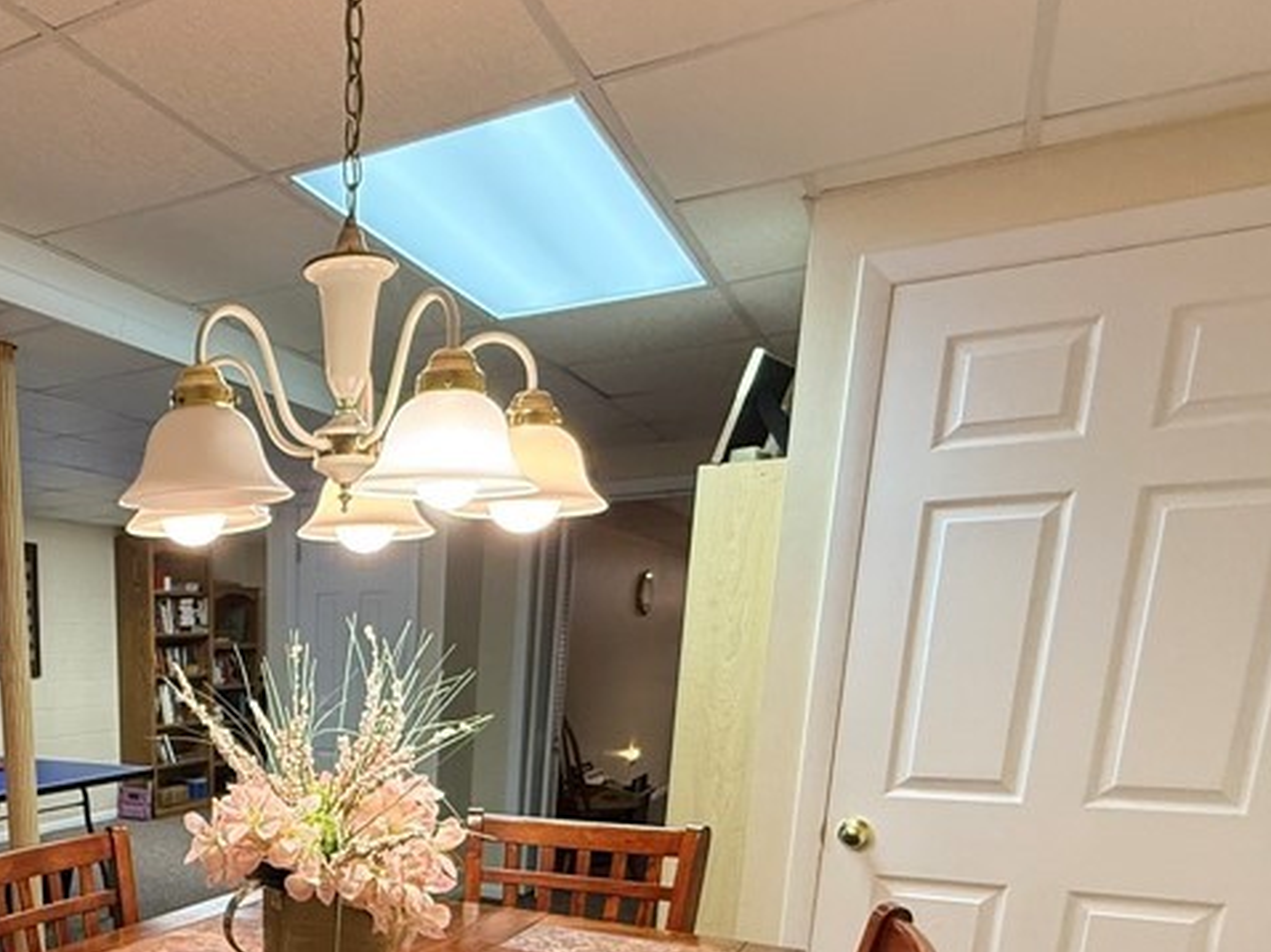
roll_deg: +0.2
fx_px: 1101
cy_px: 920
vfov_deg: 41.5
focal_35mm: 30
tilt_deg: -12.0
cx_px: 229
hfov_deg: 55.2
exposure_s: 1/60
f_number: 2.2
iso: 320
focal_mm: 2.22
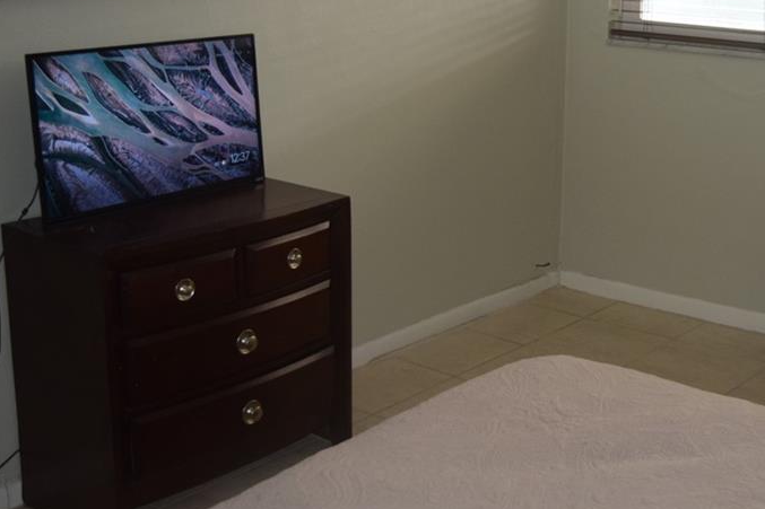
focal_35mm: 57
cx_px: 557
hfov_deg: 34.6
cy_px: 186
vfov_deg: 23.8
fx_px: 1206
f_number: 4.5
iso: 800
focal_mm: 25
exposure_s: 1/80
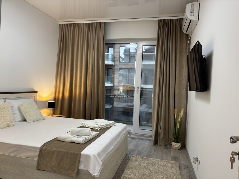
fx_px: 180
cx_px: 120
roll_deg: -2.7
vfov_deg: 53.1
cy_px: 90
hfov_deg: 67.3
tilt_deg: -0.8
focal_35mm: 26
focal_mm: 5.96
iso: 125
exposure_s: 1/50
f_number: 1.6
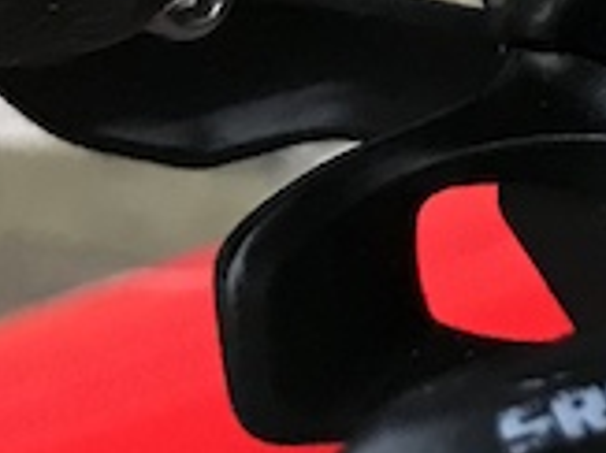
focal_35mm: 176
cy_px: -304
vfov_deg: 8.2
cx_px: 1301
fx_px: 3079
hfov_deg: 10.2
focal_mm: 3.99
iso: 100
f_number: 1.8
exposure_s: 1/17
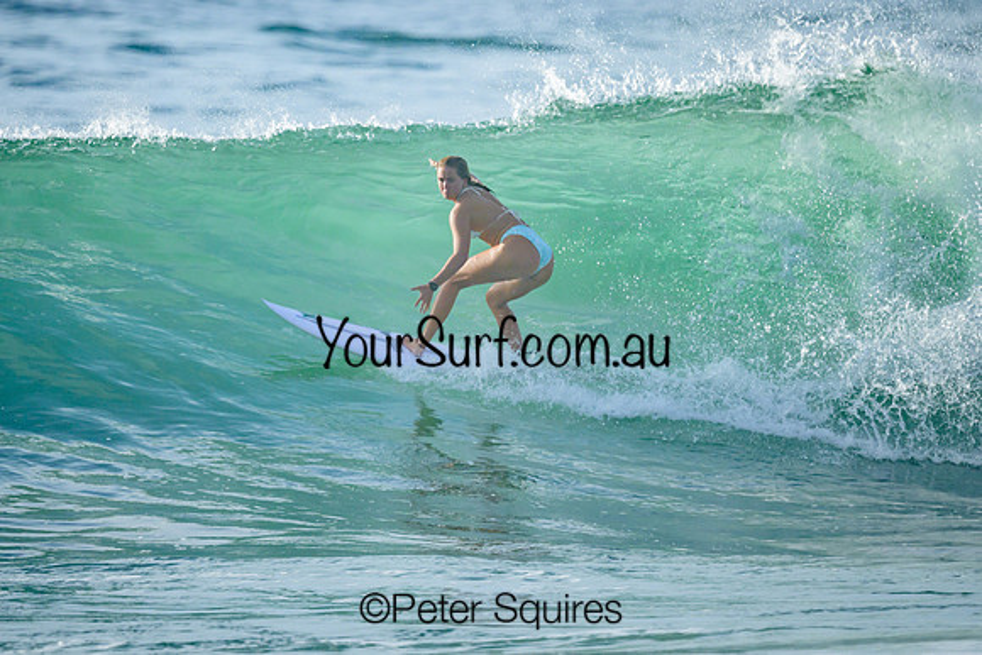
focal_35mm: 1099
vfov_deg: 1.3
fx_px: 29996
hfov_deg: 1.9
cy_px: 300
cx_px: 526
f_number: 6.3
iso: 280
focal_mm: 800
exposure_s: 1/2500
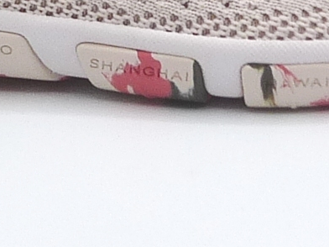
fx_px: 1939
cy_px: -102
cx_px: 108
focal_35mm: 204
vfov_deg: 7.2
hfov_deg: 9.7
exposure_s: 1/250
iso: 100
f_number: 5
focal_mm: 4.9
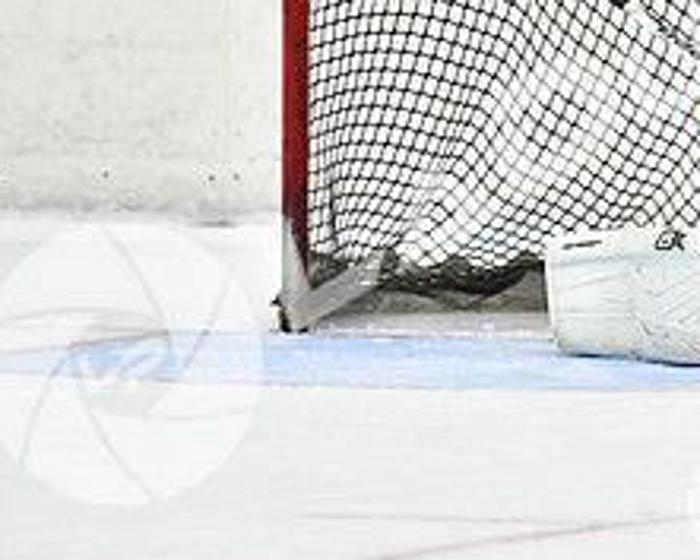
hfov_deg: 2.6
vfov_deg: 2.1
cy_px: 40
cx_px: 681
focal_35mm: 739
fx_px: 15317
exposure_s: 1/1250
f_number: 2.8
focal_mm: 200
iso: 6400
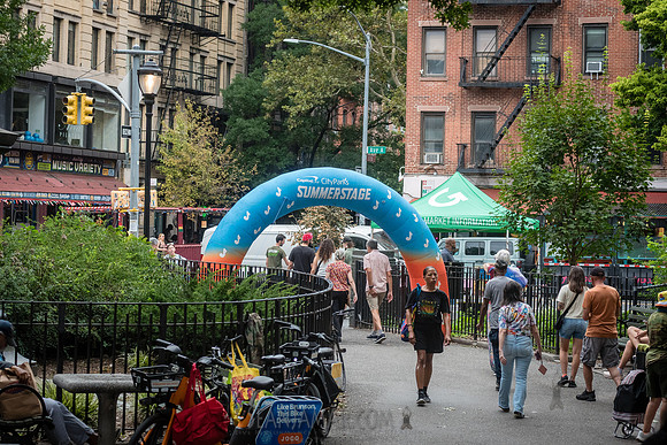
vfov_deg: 14.8
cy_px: 222
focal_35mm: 92
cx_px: 334
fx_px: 1708
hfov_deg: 22.1
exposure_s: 1/1600
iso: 2000
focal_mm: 80
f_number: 5
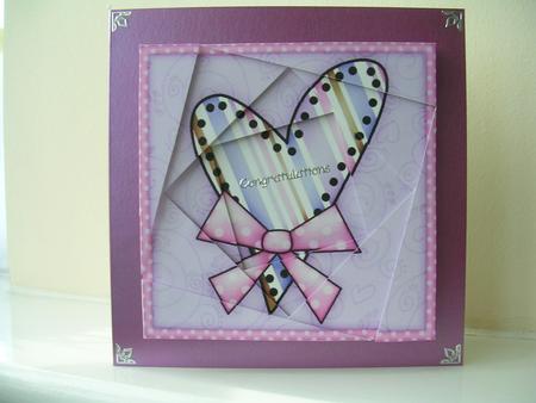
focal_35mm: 38
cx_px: 268
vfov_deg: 37.8
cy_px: 202
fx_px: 589
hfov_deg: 49.0
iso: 50
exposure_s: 1/28.7
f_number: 2.8
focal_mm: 5.8
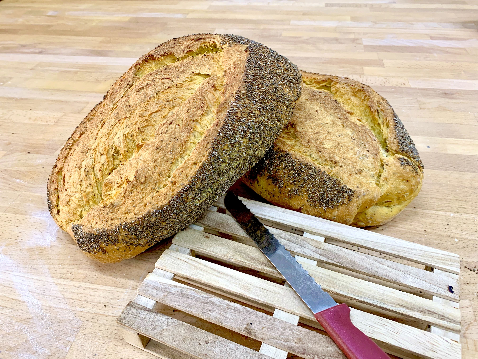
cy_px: 180
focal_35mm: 26
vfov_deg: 53.1
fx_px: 359
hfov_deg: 67.3
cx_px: 239
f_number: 1.8
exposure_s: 1/60
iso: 160
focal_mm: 4.25
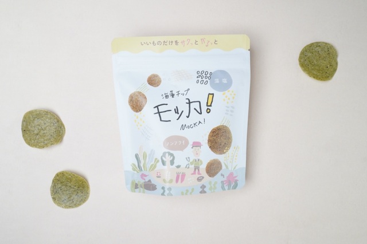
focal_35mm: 39
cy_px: 122
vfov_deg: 34.2
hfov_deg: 49.6
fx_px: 397
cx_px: 184
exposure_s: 1/160
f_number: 7.1
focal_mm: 39
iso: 10000
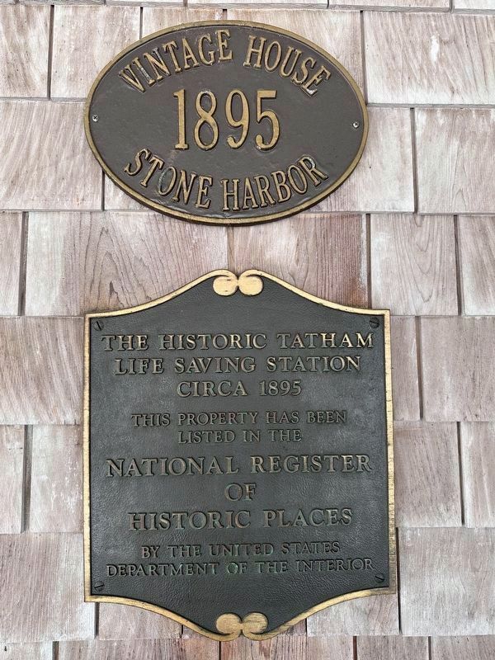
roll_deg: -0.1
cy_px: 330
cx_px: 248
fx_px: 458
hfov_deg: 56.8
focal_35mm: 24
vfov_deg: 71.6
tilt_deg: +1.3
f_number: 1.78
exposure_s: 1/162
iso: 64
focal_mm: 6.86
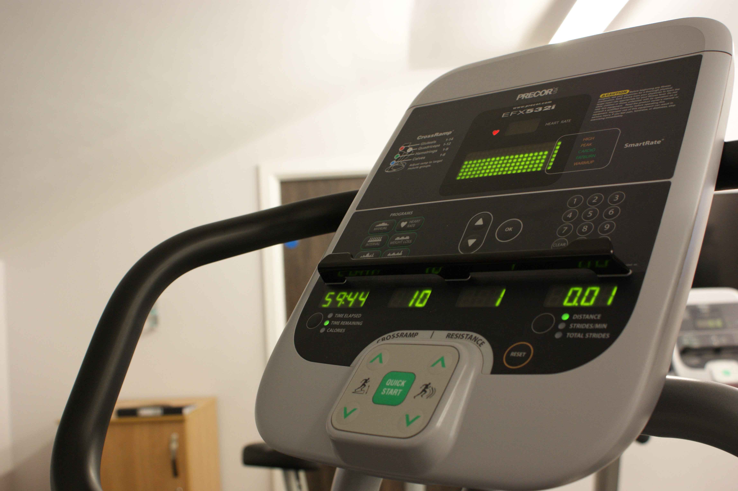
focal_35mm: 39
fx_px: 799
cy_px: 246
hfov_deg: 49.6
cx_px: 369
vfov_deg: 34.2
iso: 400
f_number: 4.5
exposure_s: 1/15
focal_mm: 26
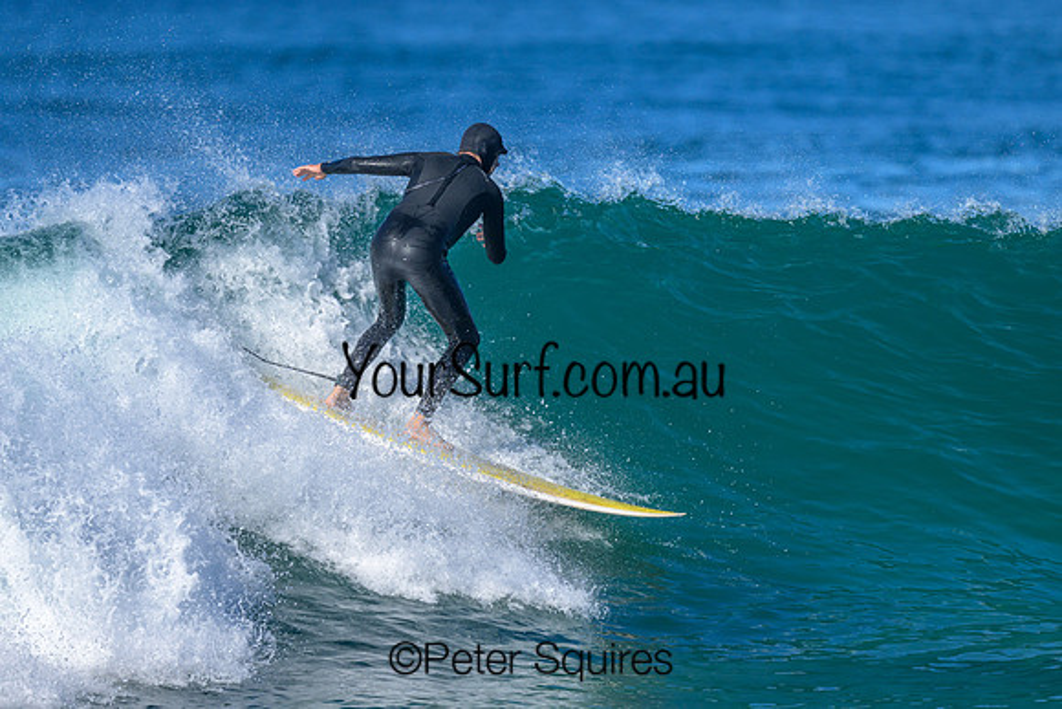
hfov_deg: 2.2
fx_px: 27217
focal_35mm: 922
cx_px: 450
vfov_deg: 1.5
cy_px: 304
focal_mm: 800
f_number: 6.3
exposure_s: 1/2000
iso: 250
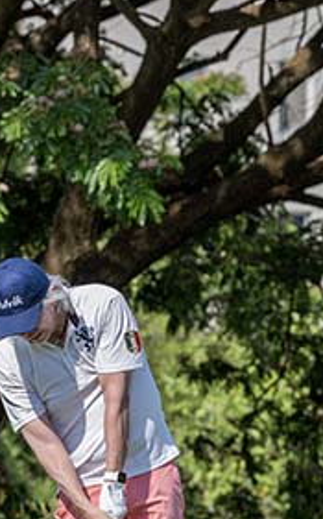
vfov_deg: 5.7
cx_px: 445
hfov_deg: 3.6
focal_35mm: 366
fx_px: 5168
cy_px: 392
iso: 1100
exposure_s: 1/5000
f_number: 4.5
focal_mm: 105
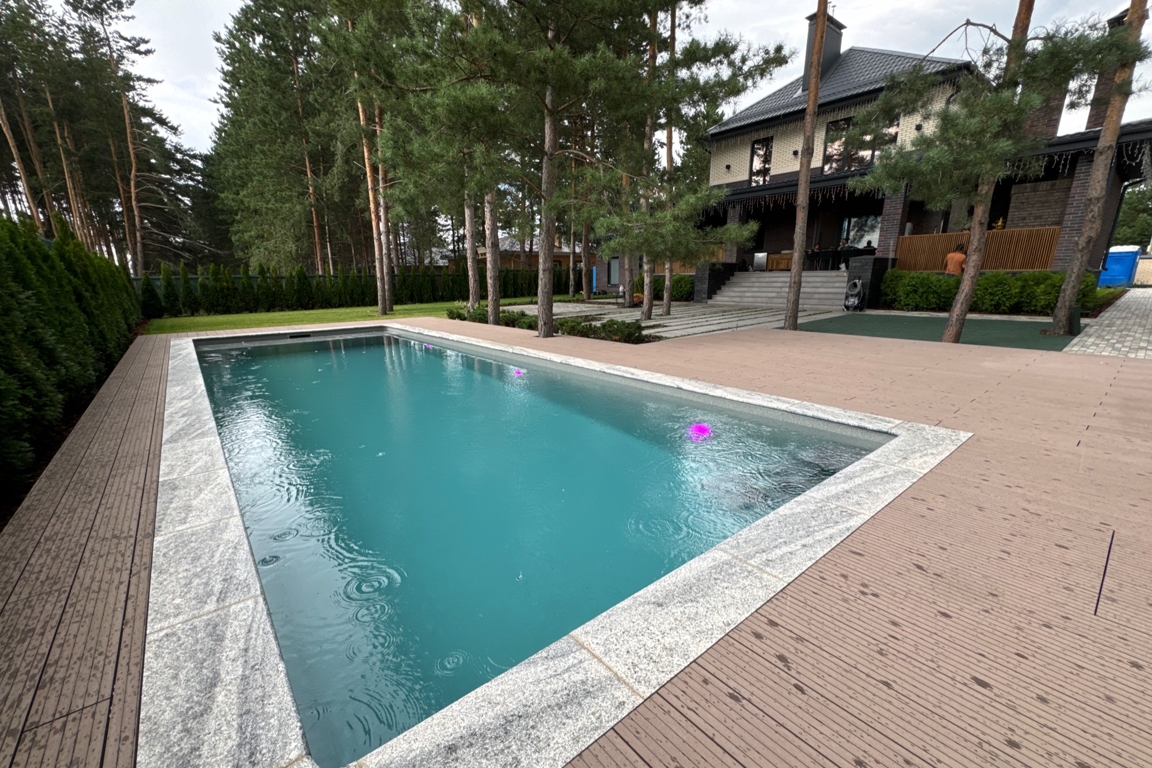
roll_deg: +1.5
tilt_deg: -15.1
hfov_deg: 100.4
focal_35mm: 15
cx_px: 567
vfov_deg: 77.3
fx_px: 480
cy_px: 406
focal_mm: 2.22
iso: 50
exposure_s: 1/251
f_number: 2.2
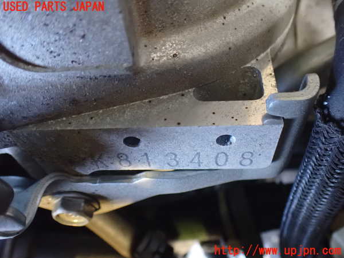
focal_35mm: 30
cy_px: 129
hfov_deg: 60.0
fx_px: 298
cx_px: 172
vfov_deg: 46.8
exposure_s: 1/30
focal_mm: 5.4
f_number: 2.3
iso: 1600
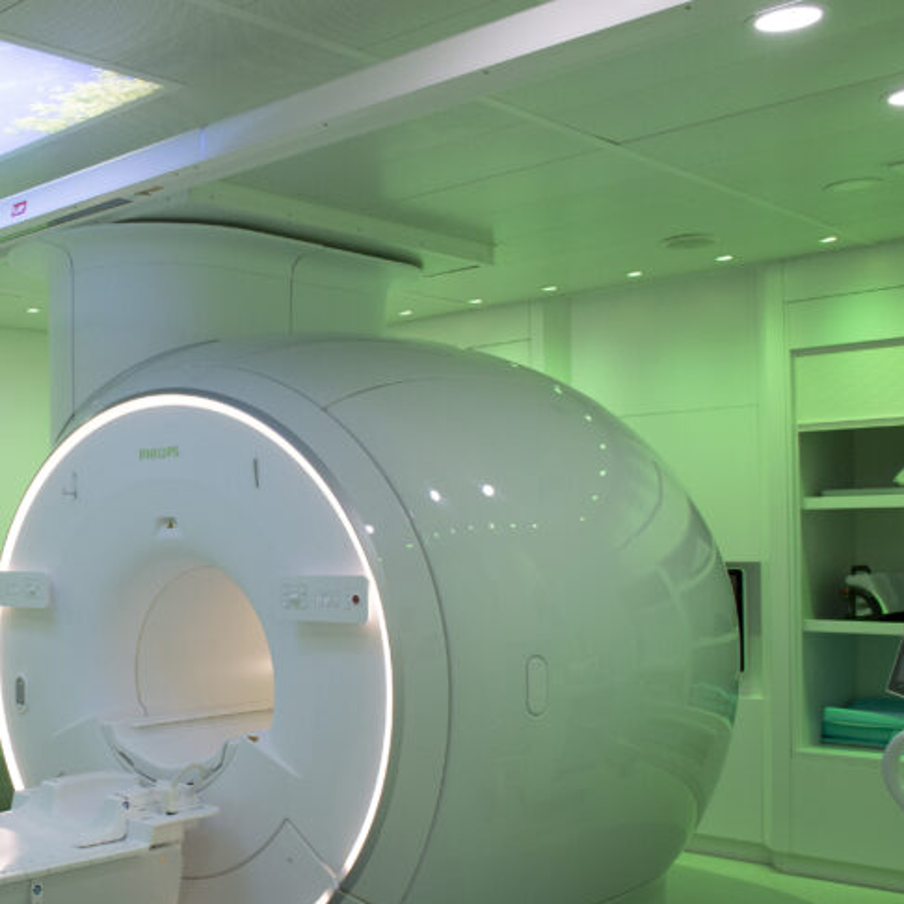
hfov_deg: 36.3
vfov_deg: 39.0
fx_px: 1270
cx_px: 60
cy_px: 547
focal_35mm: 43
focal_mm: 24
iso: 1000
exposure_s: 1/60
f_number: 5.6
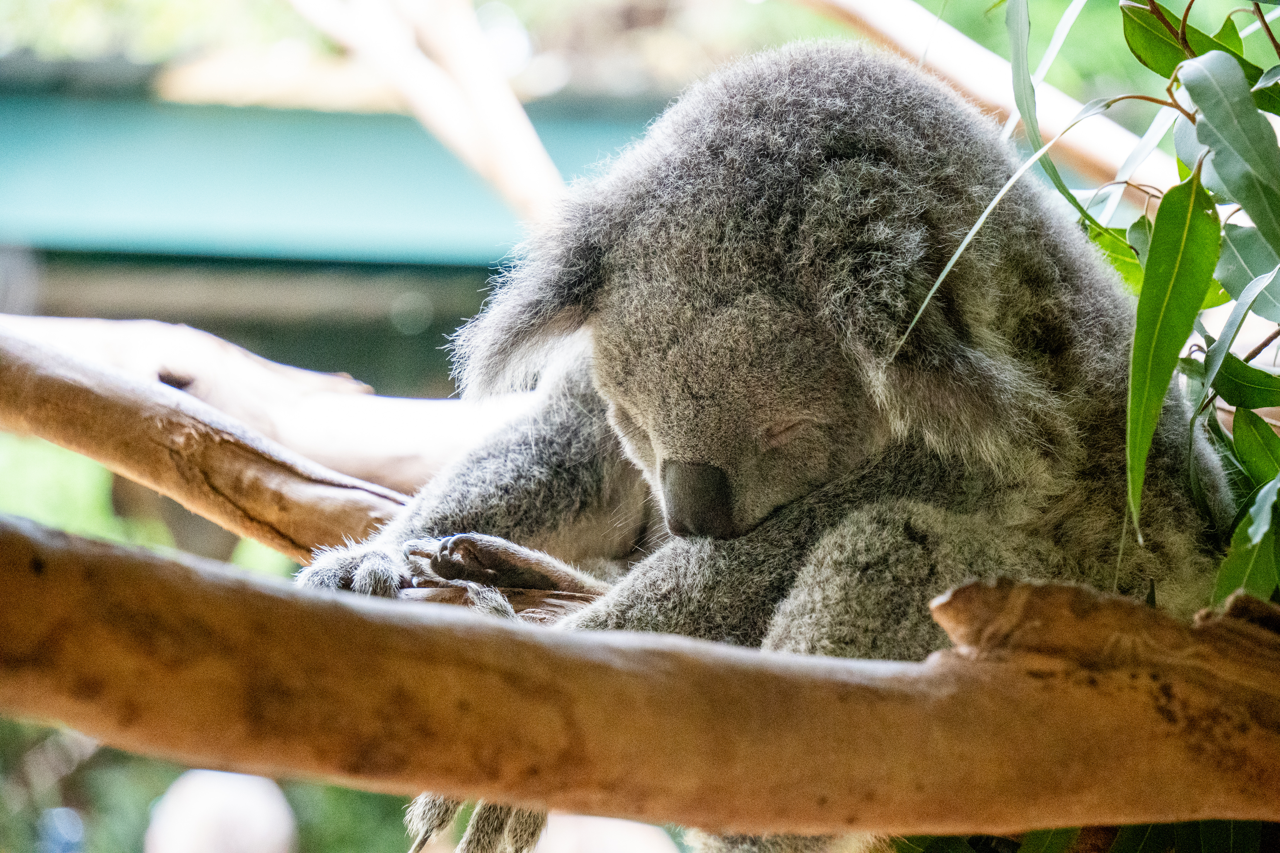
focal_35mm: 159
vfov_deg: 8.6
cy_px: 426
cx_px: 640
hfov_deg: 12.9
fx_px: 5653
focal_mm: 106
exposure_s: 1/200
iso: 5000
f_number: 5.6
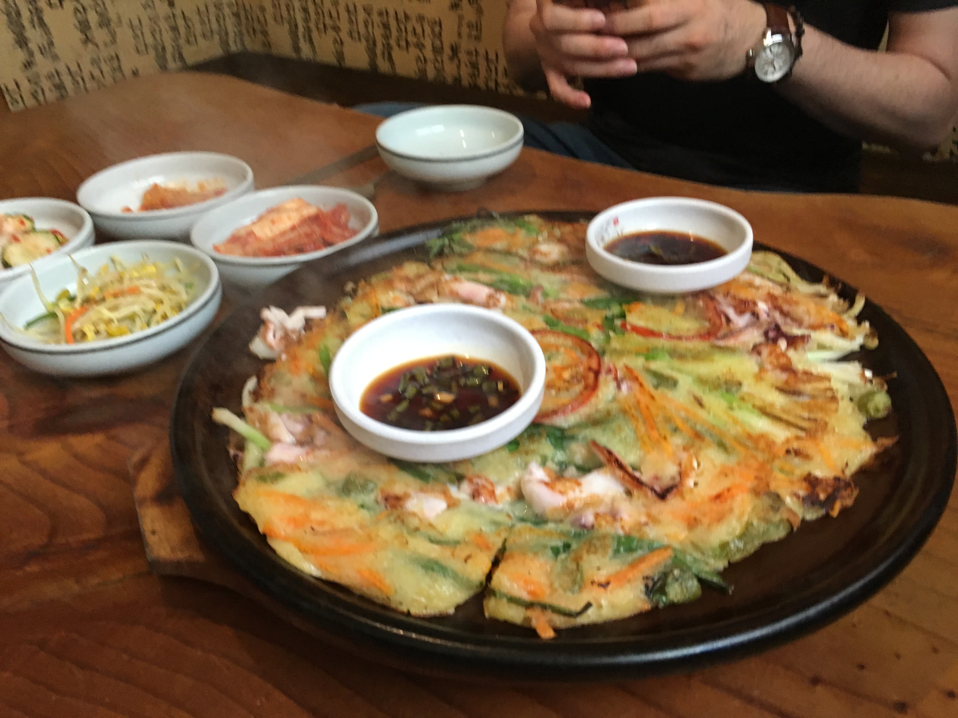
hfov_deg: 61.7
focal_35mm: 29
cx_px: 479
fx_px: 803
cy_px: 359
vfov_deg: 48.2
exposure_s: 1/30
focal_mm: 4.15
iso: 160
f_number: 2.2
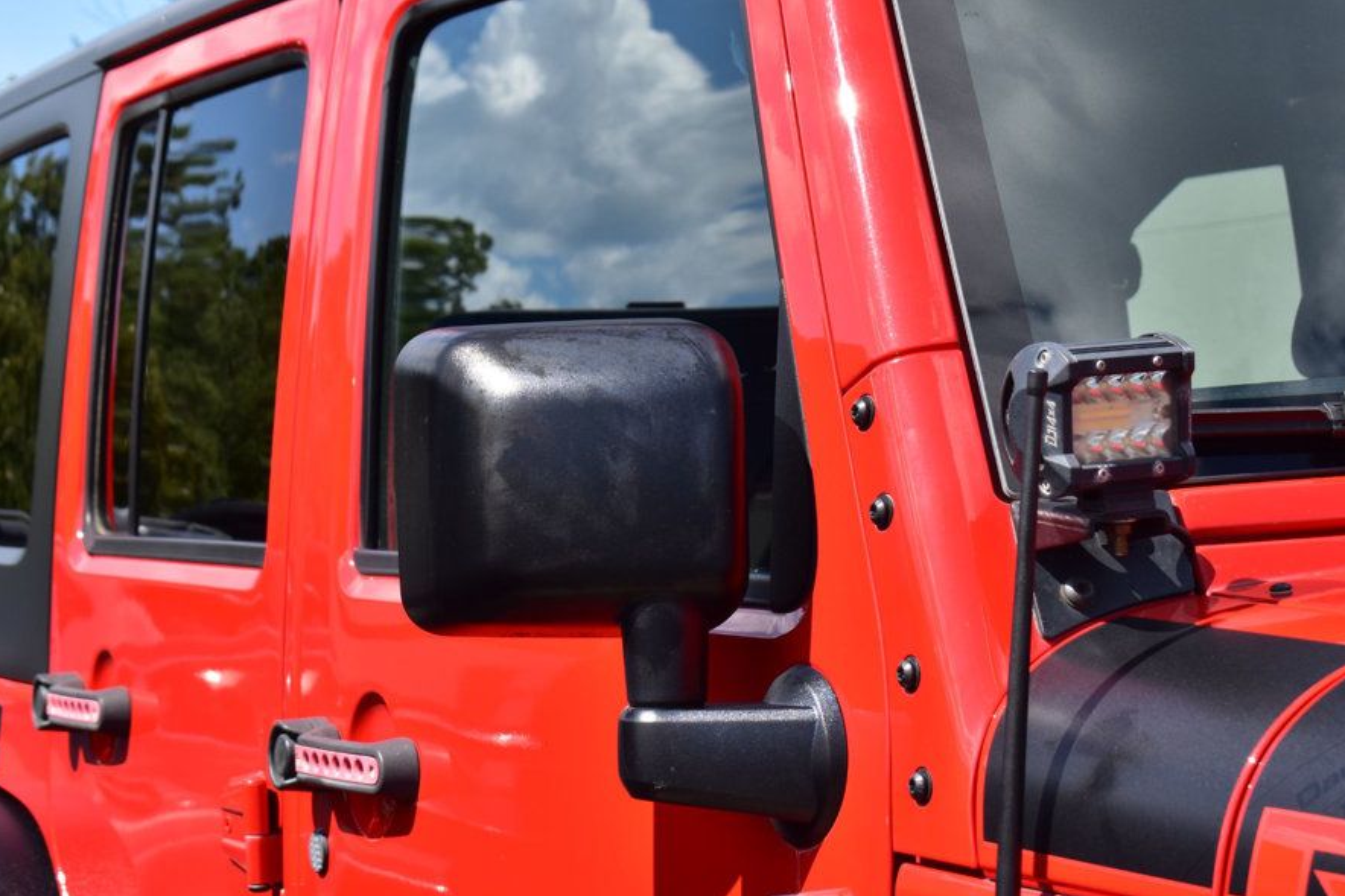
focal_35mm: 96
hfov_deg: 21.3
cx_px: 604
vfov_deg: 14.3
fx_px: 3570
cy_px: 493
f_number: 11
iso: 400
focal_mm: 55
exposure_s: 1/400
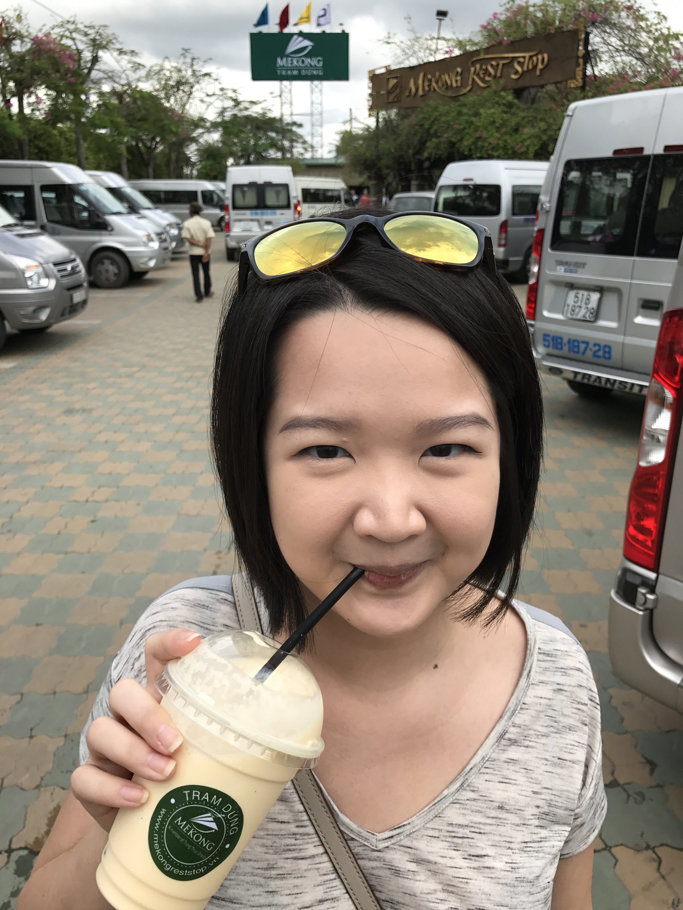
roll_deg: +1.3
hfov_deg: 49.7
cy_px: 455
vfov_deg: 63.4
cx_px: 342
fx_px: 737
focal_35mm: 28
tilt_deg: -19.2
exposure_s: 1/1182
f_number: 1.8
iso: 20
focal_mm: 3.99
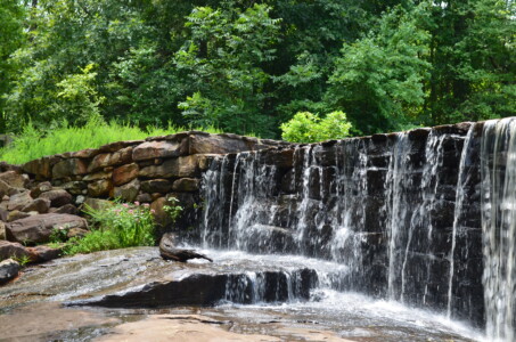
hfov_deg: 24.7
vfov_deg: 16.5
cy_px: 171
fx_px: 1180
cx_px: 258
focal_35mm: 82
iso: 200
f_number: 10
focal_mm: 55
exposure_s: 1/60
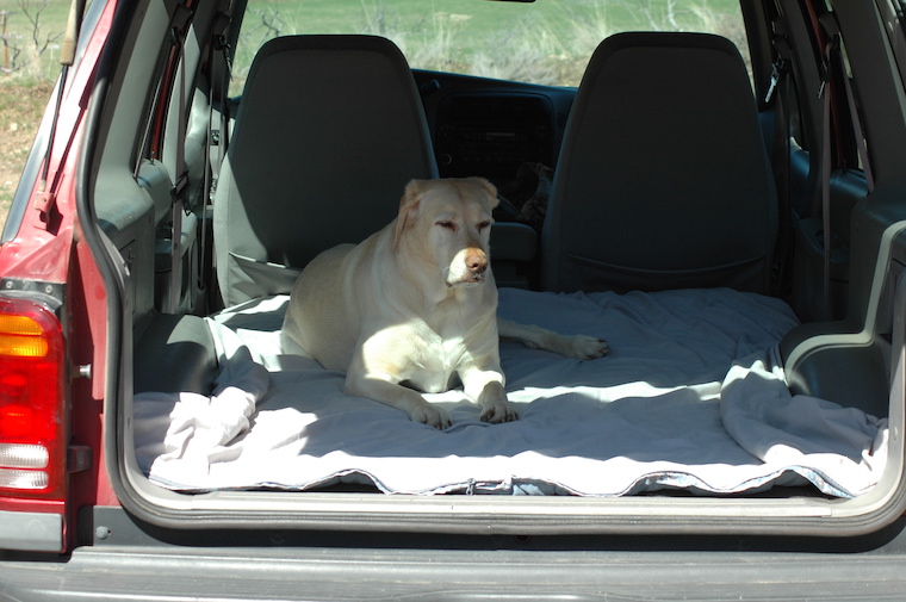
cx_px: 453
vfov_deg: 13.0
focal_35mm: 105
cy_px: 301
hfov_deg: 19.5
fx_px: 2640
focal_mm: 70
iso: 200
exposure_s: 1/200
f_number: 7.1
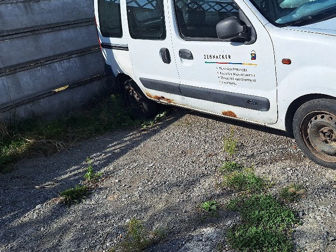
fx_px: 320
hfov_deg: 54.4
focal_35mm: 33
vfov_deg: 42.9
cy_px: 117
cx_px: 221
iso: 40
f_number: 1.8
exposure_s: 1/10000
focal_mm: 5.54
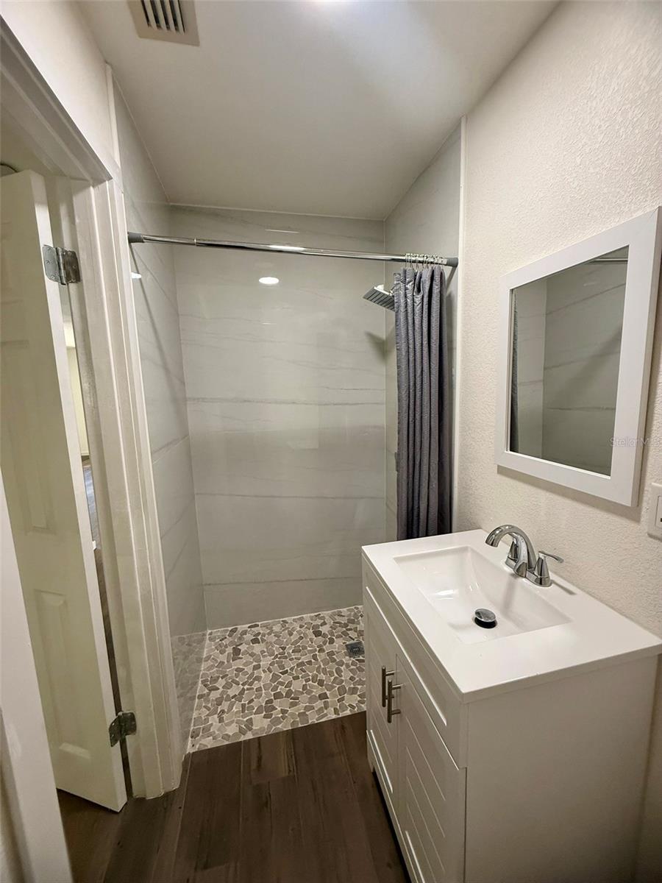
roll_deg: +1.0
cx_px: 331
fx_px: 357
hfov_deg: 85.7
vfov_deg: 102.1
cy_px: 442
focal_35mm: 14
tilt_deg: -8.6
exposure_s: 1/60
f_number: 2.2
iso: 200
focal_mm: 2.22
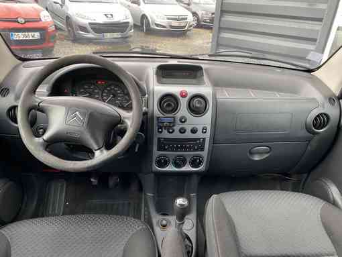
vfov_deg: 53.1
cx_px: 171
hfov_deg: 67.3
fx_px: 257
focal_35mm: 26
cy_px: 128
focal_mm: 4.25
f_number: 1.8
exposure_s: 1/114
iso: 125
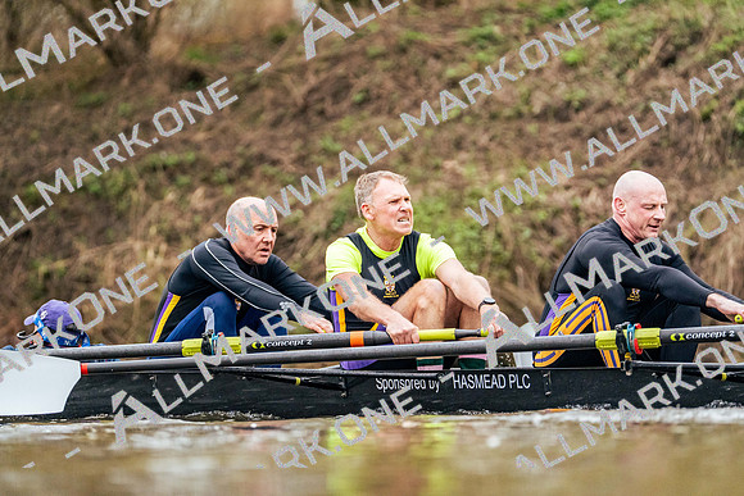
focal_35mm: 426
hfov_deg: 4.8
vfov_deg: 3.2
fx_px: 8806
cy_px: 248
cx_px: 372
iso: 6400
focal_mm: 426
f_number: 6.3
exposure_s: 1/2000
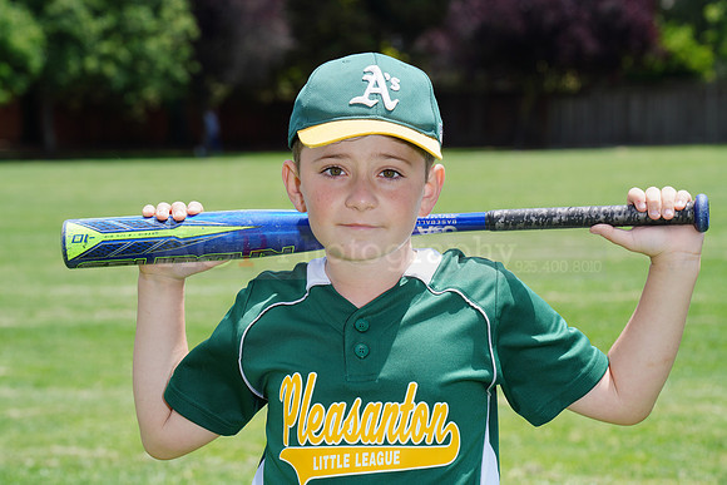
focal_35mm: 168
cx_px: 364
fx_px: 3393
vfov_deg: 8.2
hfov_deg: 12.2
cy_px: 242
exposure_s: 1/200
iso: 200
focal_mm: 168
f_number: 11
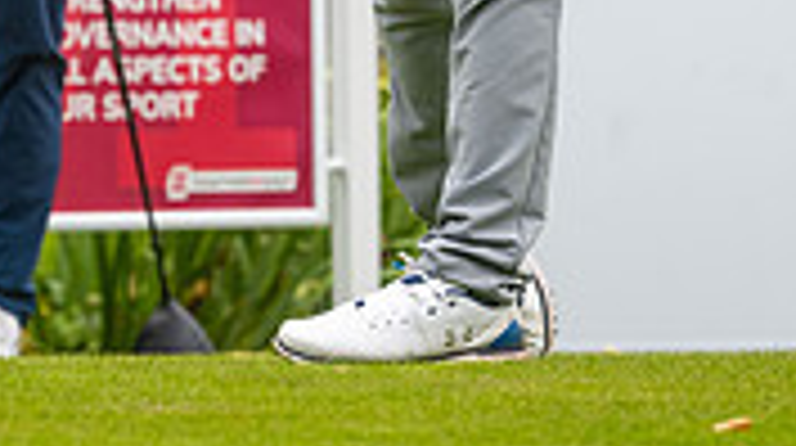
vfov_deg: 1.5
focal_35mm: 801
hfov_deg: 2.7
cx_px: 180
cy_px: -446
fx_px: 16884
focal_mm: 300
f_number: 6.3
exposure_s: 1/800
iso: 640
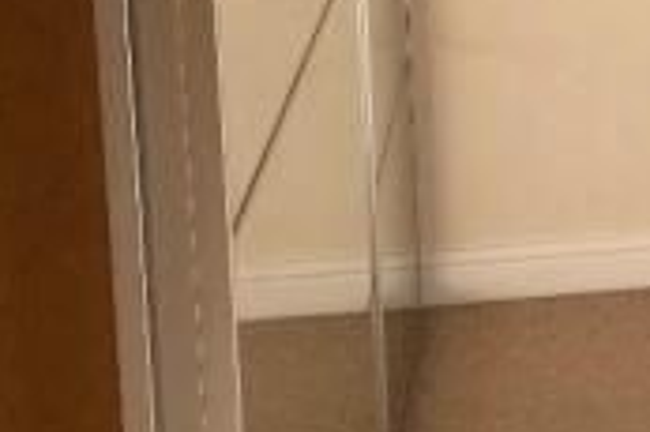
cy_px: -167
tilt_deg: -10.6
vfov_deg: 13.3
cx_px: 990
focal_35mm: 98
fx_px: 1768
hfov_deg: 18.4
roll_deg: -0.2
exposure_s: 1/312
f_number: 1.8
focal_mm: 3.99
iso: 20
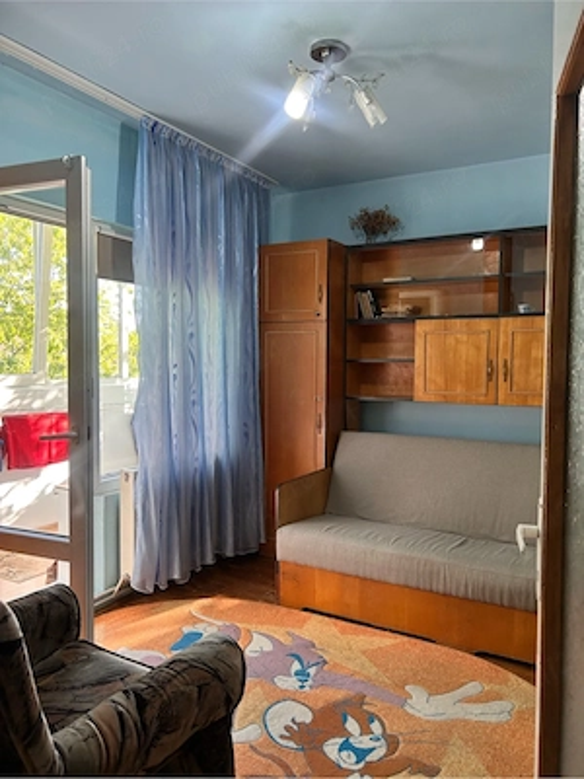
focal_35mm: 26
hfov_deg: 53.1
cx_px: 292
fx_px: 585
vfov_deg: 67.3
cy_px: 390
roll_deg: +0.1
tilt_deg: -1.2
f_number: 1.5
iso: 64
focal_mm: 5.7
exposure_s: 1/121
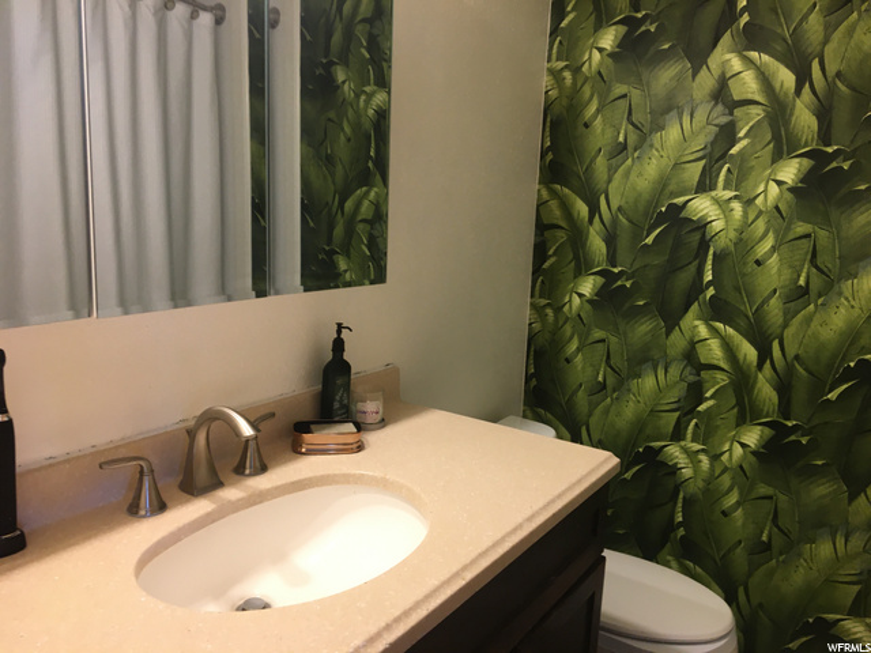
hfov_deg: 61.7
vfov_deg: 48.2
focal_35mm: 29
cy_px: 326
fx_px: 730
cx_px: 436
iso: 50
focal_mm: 4.15
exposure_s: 1/30
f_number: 2.2
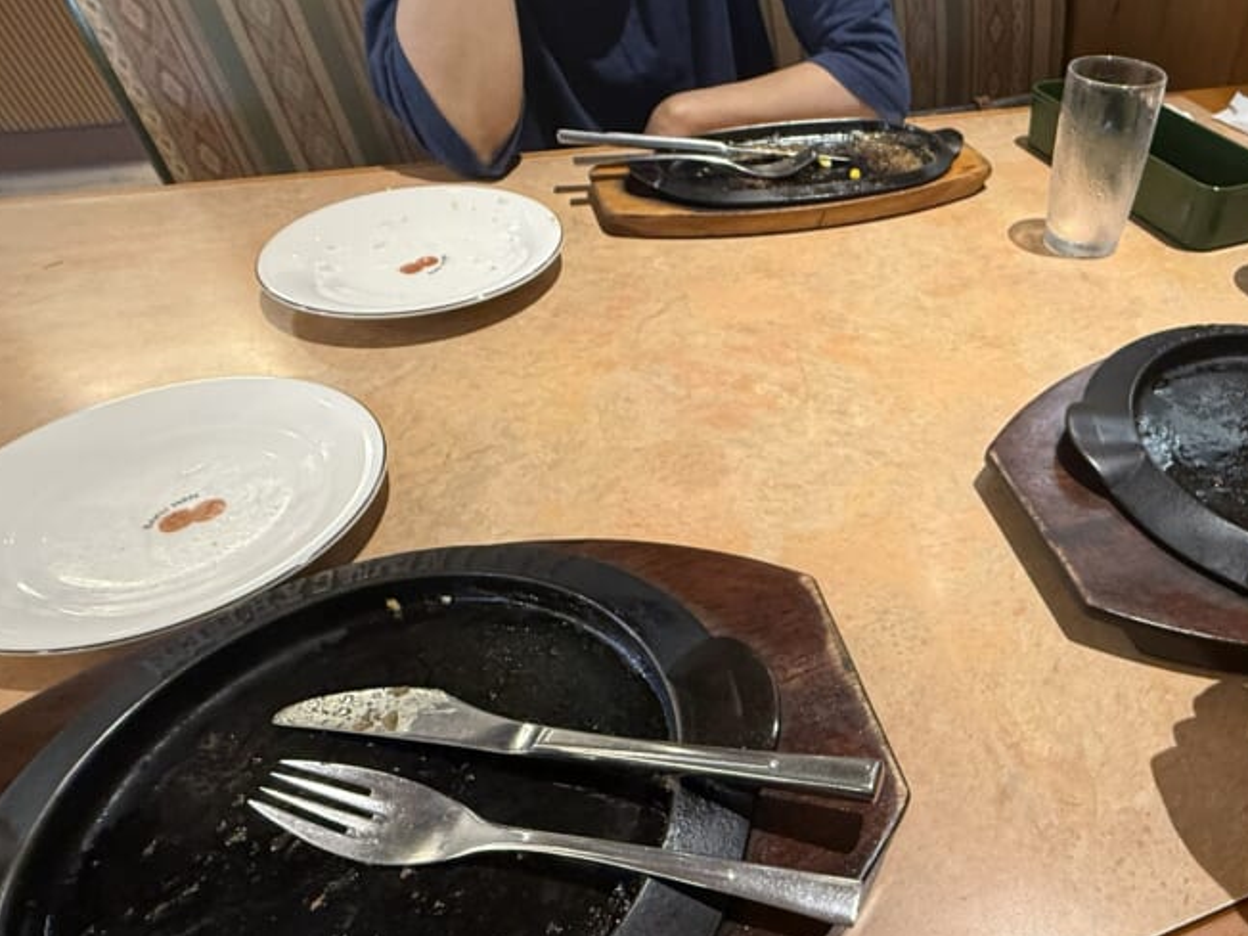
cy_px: 609
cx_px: 905
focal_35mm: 22
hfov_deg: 72.1
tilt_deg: -50.2
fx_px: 793
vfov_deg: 59.9
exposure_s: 1/50
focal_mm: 2.22
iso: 320
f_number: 2.2
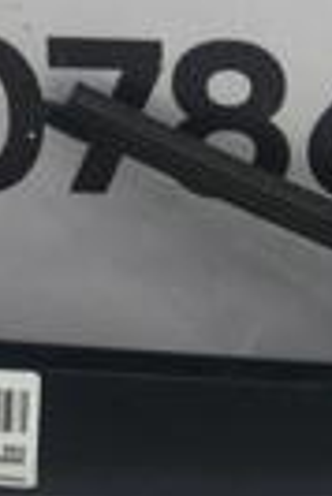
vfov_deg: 14.1
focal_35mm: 145
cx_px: 380
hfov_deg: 9.4
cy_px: 227
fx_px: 2000
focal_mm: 4.15
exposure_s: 1/100
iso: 40
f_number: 2.2
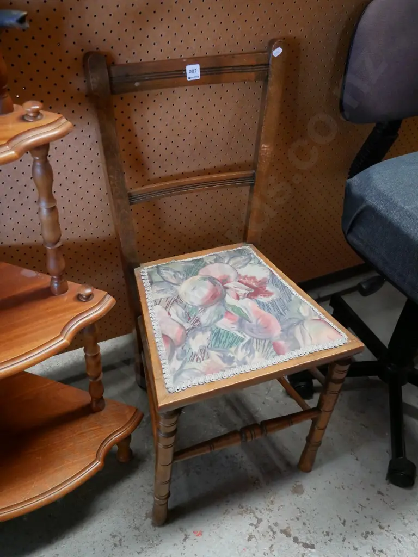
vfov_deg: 54.0
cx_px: 209
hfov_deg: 41.8
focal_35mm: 34
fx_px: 547
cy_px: 278
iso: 3200
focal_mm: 17
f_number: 4
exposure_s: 1/60
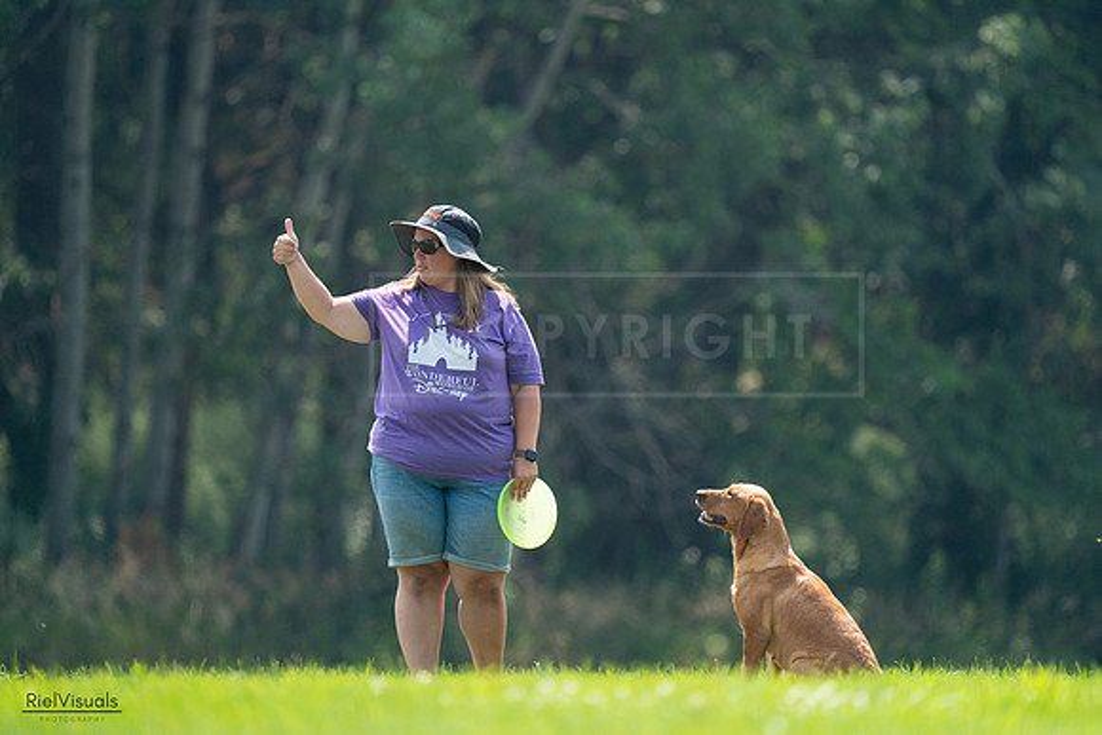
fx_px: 18370
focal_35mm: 600
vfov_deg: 2.3
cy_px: 368
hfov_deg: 3.4
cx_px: 551
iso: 3200
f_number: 6.3
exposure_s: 1/4000
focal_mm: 600
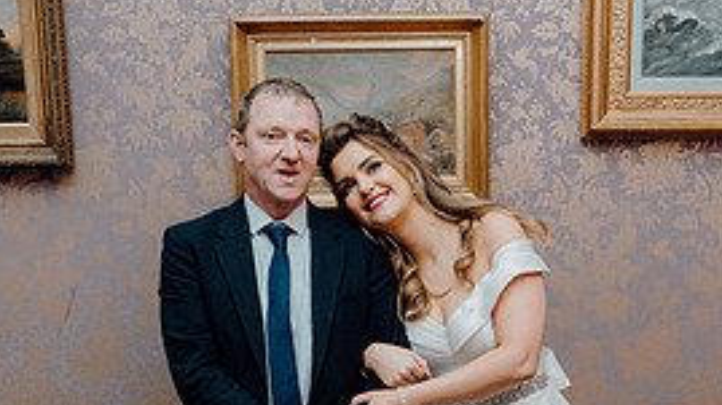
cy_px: 439
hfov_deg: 30.1
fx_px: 1339
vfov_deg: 16.7
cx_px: 429
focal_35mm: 70
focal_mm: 31
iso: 2500
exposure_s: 1/160
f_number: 5
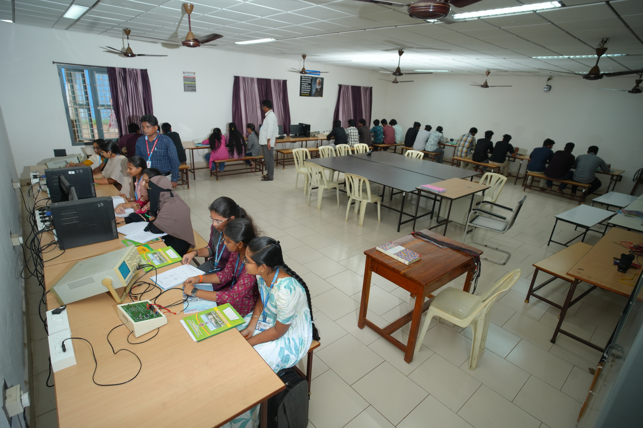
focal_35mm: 18
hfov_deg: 90.0
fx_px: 321
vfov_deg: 67.4
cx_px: 322
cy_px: 214
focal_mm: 18
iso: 800
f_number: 4.5
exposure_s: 1/200
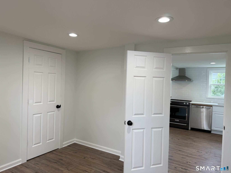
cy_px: 86
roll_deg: -1.6
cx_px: 116
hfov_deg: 71.6
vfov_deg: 56.8
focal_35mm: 24
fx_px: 160
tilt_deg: -0.6
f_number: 1.78
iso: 125
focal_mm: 6.76
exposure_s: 1/128
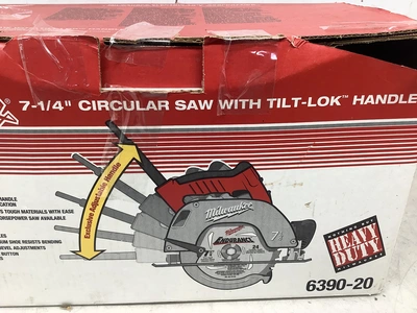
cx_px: 208
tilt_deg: -26.4
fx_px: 373
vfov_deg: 45.4
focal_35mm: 31
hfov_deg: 58.4
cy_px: 156
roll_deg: +1.3
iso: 50
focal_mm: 3.3
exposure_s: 1/60
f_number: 2.4
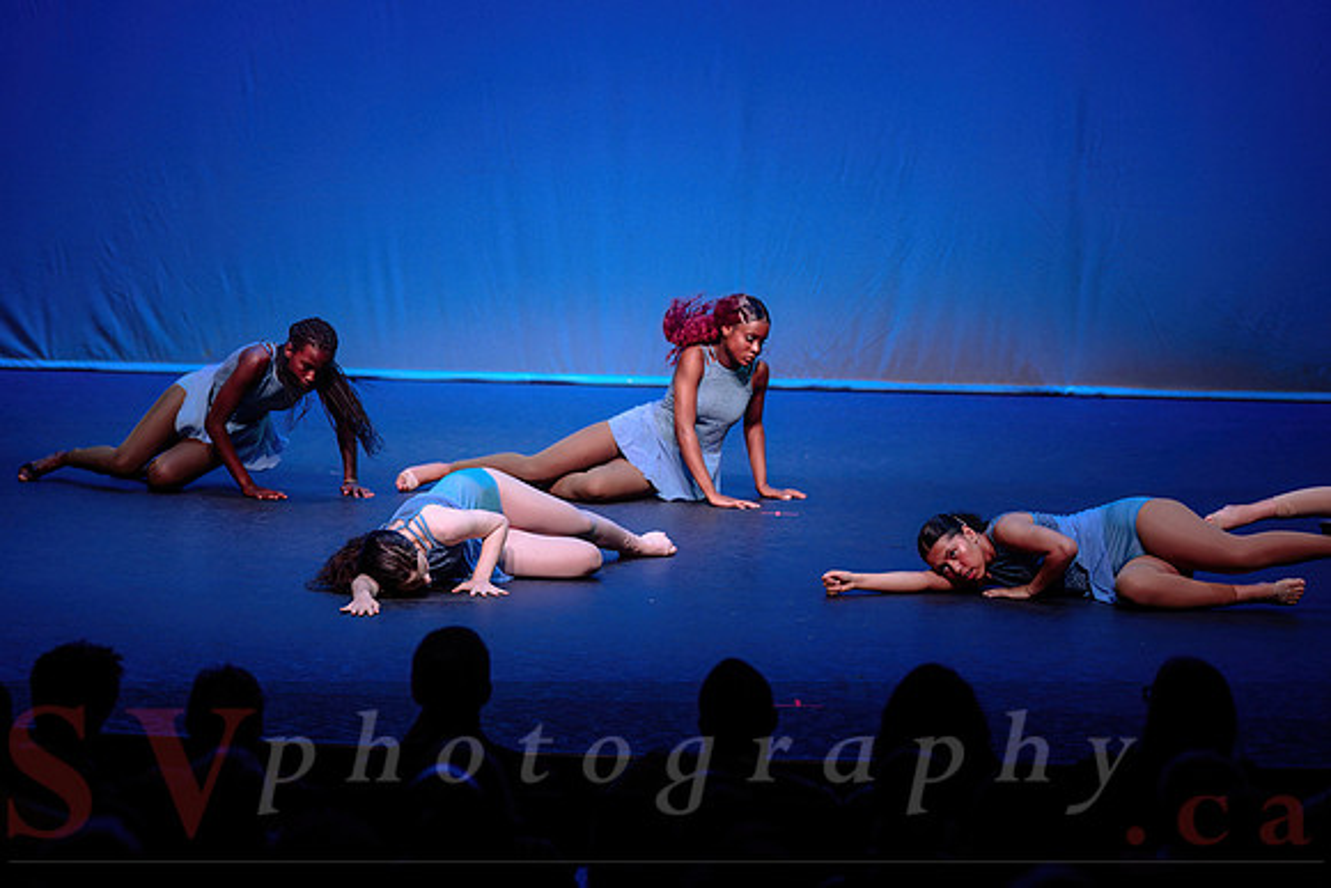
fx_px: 5045
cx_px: 605
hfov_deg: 15.0
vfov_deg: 10.1
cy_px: 403
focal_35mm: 136
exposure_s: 1/500
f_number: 2.8
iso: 1250
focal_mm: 125
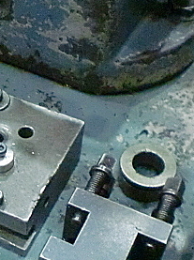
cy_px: 157
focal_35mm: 81
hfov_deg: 17.1
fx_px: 607
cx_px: -55
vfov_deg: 24.1
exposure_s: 1/50
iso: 1600
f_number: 3.1
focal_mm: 6.3
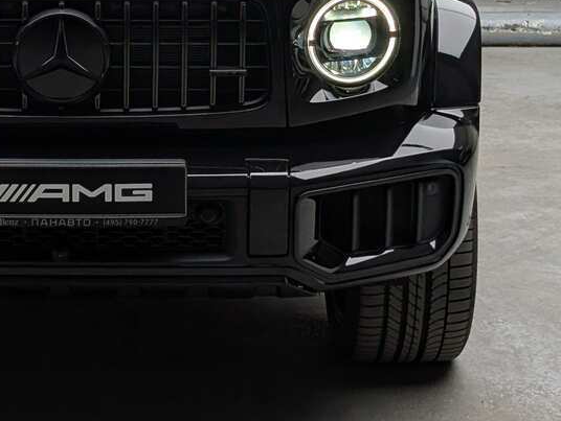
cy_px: -15
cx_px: 54
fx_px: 2076
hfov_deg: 15.2
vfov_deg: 11.5
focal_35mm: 128
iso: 18
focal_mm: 6.9
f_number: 1.68
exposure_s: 1/151
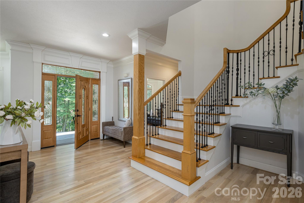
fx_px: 139
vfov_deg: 72.1
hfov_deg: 94.9
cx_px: 152
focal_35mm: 16
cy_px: 102
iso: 320
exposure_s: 1/40
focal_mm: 16.5
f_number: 7.1
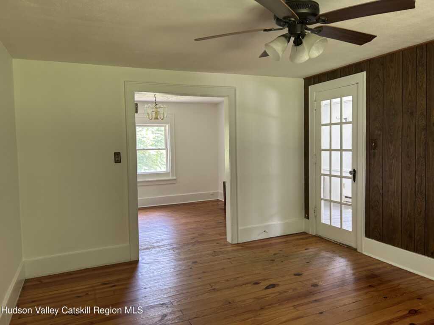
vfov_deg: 53.1
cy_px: 162
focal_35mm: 26
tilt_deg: -3.2
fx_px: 326
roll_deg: +1.3
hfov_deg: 67.3
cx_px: 217
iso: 125
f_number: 1.5
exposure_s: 1/87
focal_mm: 5.7
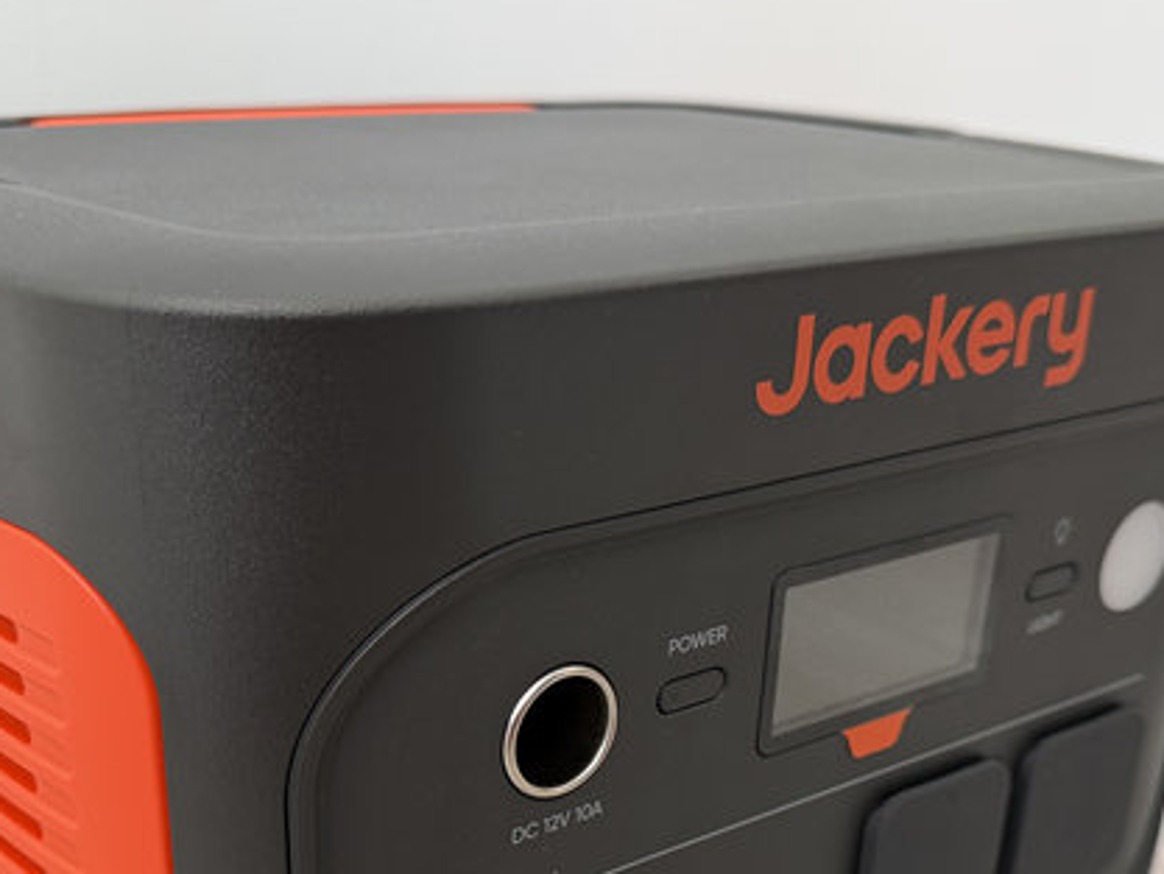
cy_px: 751
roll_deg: -2.1
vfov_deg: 30.4
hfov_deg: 41.2
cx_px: 567
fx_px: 1547
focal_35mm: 46
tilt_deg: -26.2
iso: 200
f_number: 1.78
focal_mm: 6.76
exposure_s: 1/121
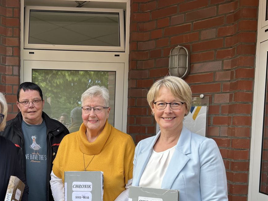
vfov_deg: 35.3
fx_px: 310
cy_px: 148
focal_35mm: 40
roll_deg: -0.9
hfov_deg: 45.6
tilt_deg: -1.7
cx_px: 75
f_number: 1.5
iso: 50
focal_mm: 5.7
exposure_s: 1/367
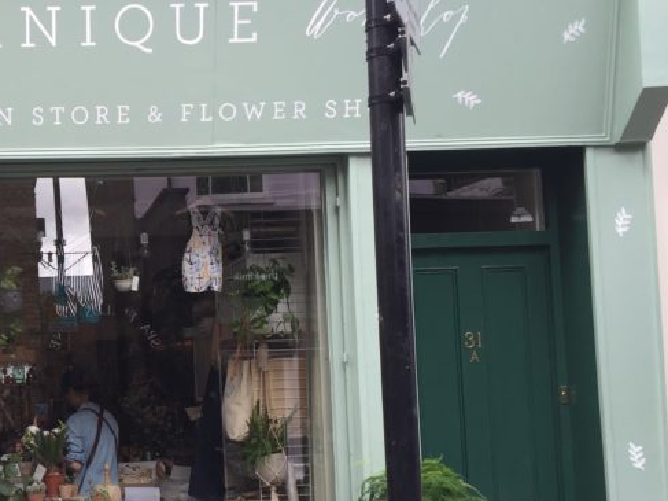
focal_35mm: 61
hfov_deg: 29.7
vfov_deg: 23.9
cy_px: 329
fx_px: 1177
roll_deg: +1.4
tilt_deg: +2.9
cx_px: 10
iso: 32
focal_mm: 4.15
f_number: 2.2
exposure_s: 1/156
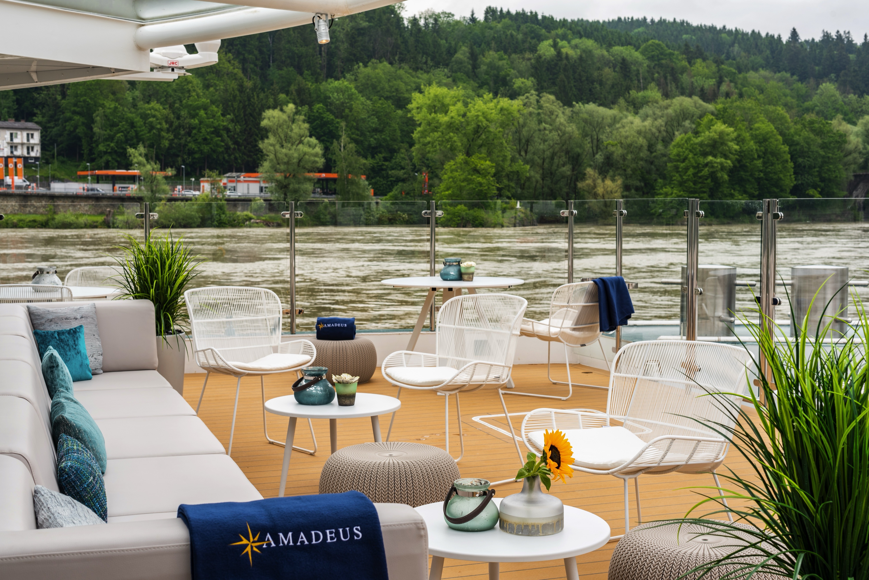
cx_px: 434
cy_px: 290
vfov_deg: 27.0
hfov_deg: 39.6
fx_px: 1207
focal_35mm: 50
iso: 100
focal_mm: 50
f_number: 11
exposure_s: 1/60
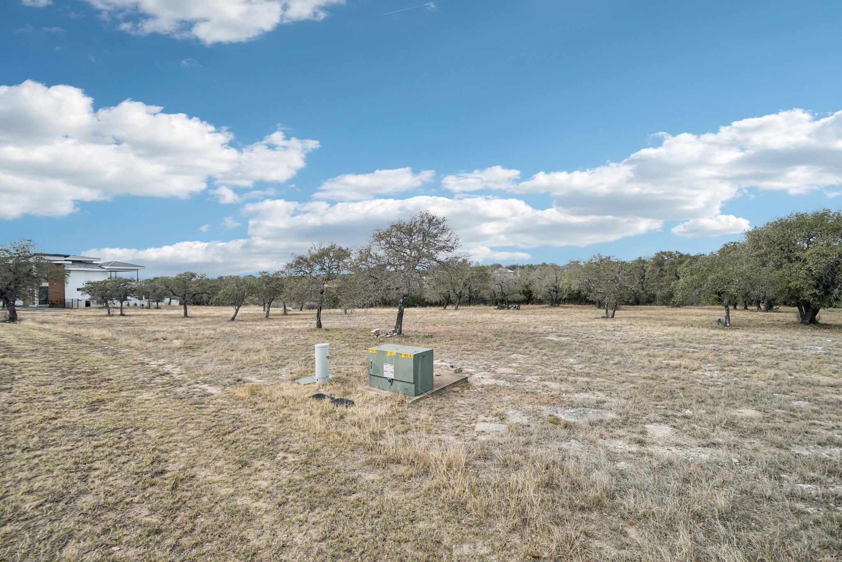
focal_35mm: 15
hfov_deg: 100.4
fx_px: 351
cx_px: 421
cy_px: 281
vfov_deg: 77.3
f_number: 8
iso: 400
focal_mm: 10
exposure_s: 1/1000
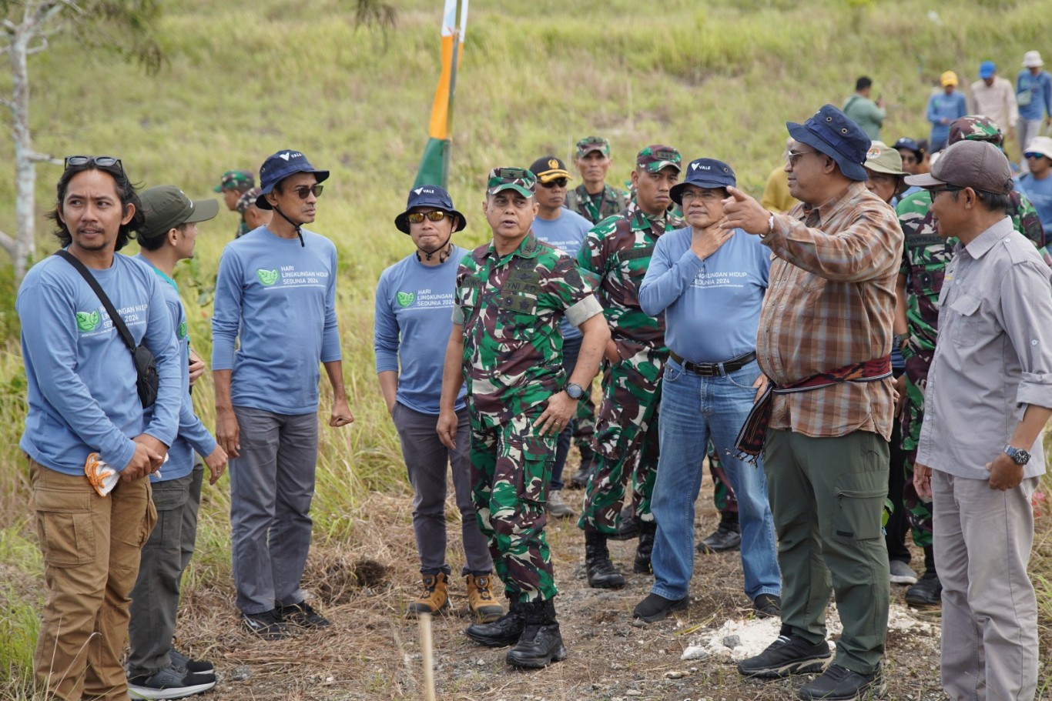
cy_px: 350
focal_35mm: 66
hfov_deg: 30.5
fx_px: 1929
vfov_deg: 20.6
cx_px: 526
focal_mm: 66
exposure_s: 1/1000
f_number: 2.8
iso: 200
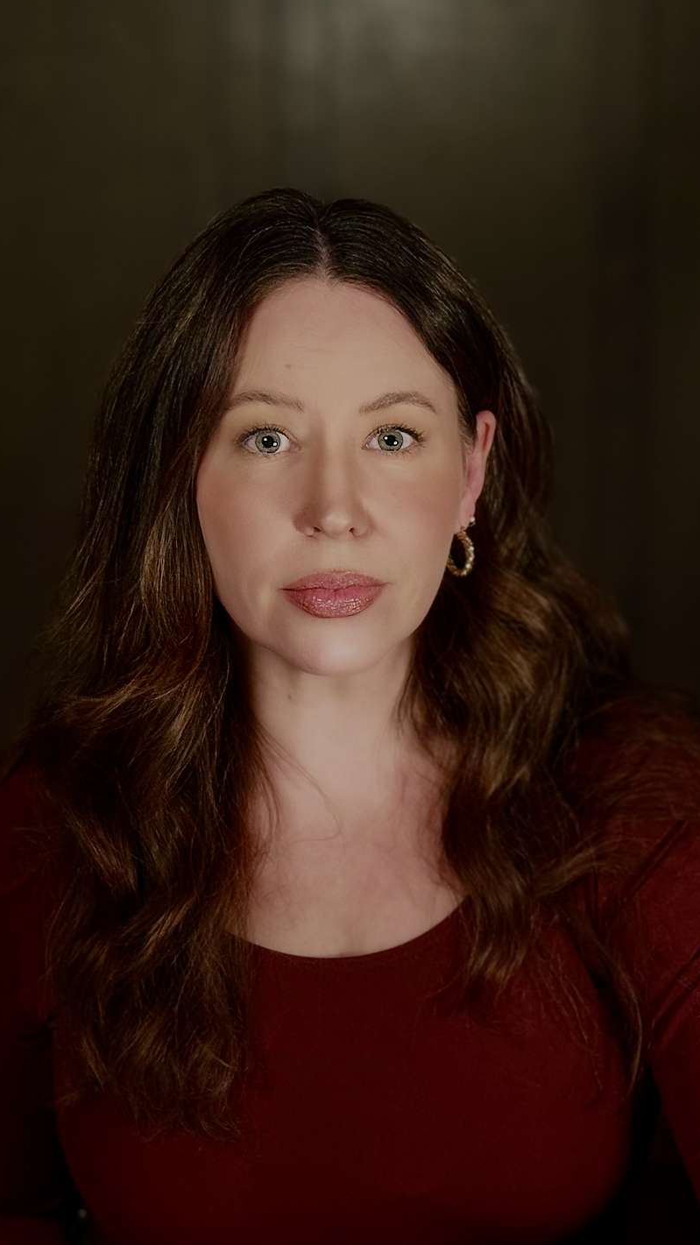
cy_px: 624
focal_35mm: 53
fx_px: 1749
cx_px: 329
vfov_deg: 39.2
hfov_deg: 22.6
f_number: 1.78
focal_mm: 6.76
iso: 100
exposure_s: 1/60
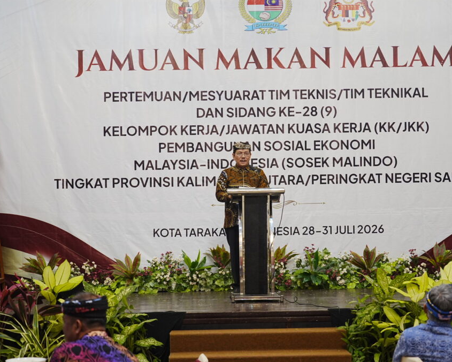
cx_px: 242
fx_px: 990
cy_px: 181
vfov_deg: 20.7
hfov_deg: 25.7
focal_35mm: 74
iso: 1600
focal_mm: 65
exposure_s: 1/60
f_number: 5
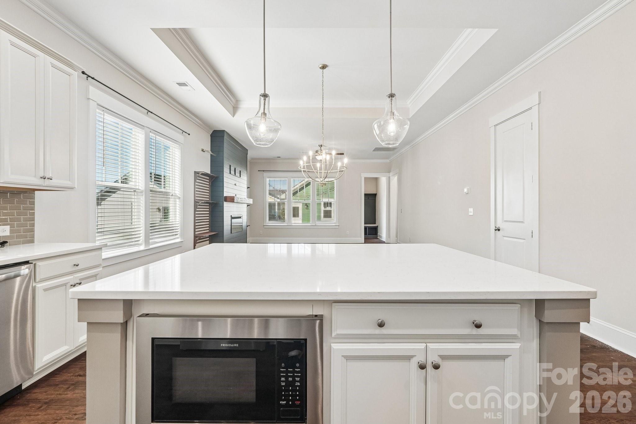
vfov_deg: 77.3
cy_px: 212
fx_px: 265
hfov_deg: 100.4
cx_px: 318
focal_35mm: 15
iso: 320
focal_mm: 10
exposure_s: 1/30
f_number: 8
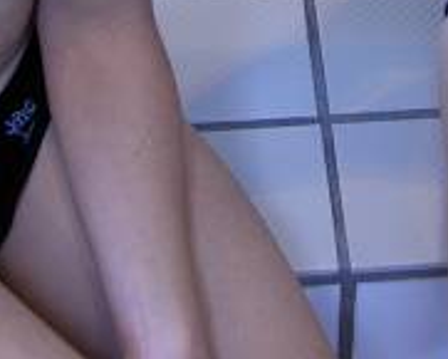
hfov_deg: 11.5
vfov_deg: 8.9
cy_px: -203
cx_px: 270
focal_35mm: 168
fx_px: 2229
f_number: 2.8
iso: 100
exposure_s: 1/50
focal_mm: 8
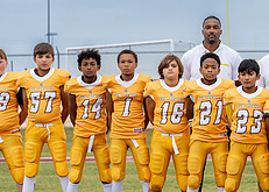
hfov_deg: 13.1
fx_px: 1154
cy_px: 125
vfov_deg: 9.5
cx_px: 277
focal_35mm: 151
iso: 320
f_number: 2.2
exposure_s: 1/1000
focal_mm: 50
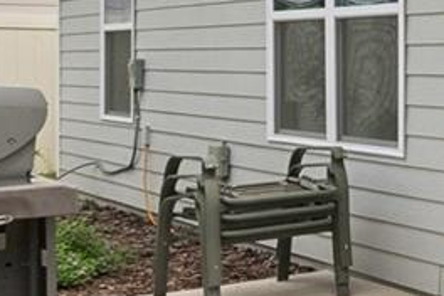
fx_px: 1122
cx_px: 866
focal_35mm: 91
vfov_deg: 14.9
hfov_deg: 17.0
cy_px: 45
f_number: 8
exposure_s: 1/800
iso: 200
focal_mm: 10
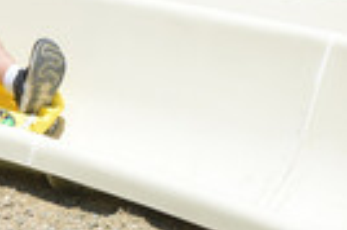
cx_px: -114
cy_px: 123
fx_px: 5622
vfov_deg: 2.3
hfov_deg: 3.5
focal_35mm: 584
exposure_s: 1/1250
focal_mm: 195
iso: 450
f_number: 6.3
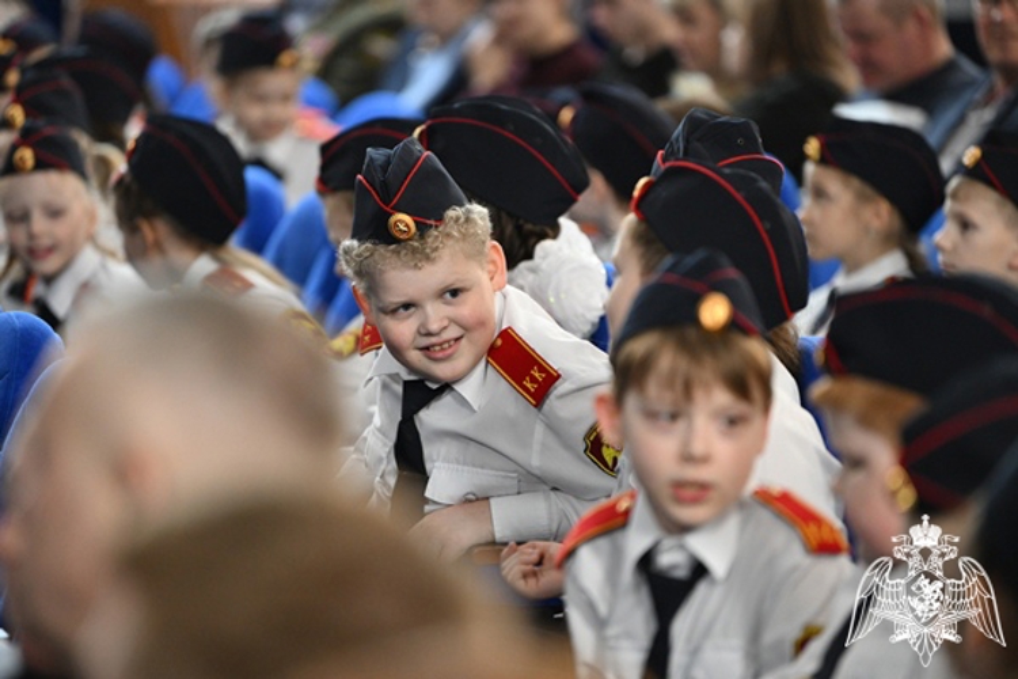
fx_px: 5655
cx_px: 509
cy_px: 340
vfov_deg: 6.9
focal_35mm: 200
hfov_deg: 10.3
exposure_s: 1/200
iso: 2500
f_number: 3.2
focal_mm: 200
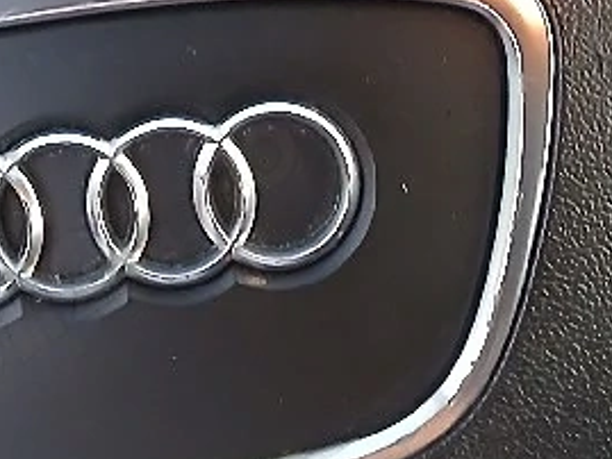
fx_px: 2282
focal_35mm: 129
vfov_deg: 11.1
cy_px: -201
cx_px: 205
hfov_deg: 15.2
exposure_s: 1/25.1
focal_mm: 3.98
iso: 400
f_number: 1.8
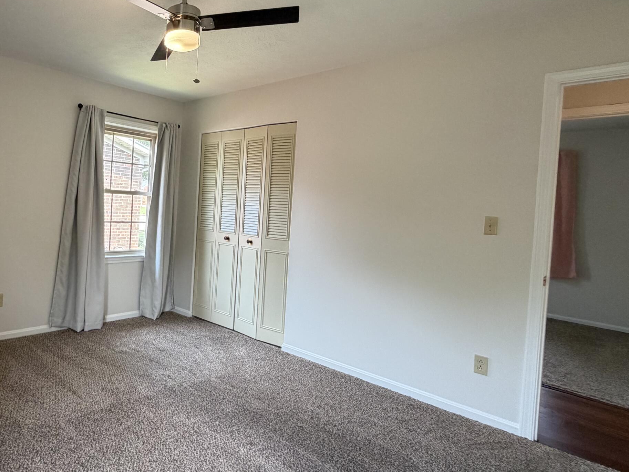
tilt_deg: +0.5
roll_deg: -3.2
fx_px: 418
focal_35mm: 23
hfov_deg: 69.8
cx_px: 169
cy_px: 207
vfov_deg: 58.7
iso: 250
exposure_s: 1/60
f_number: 2.2
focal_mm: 2.22
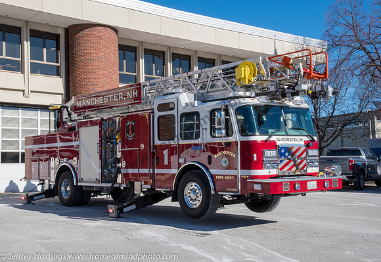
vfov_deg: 28.4
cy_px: 133
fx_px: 518
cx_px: 180
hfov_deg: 40.3
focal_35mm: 48
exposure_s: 1/100
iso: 250
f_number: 22
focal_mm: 31
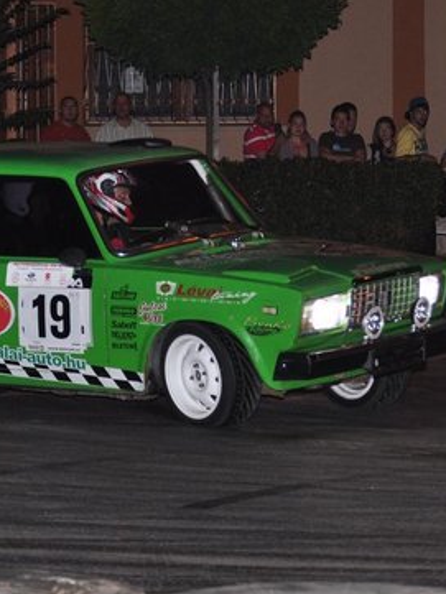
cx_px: 249
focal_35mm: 217
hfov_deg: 6.9
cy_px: 290
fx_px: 3723
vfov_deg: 9.1
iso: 640
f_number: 4
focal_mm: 85
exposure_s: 1/100
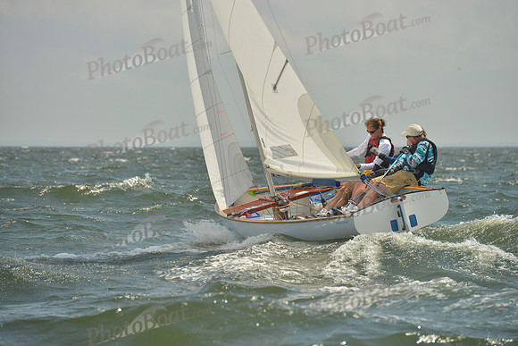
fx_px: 2878
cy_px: 173
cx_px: 259
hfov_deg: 10.3
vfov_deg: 6.9
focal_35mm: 200
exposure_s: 1/1600
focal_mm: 200
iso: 200
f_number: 7.1
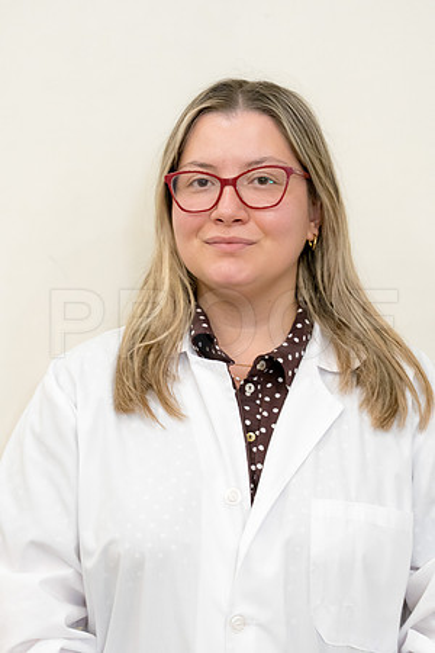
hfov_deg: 7.6
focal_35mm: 180
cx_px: 218
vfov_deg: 11.4
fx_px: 3262
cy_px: 326
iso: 5000
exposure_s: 1/80
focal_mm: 180
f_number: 4
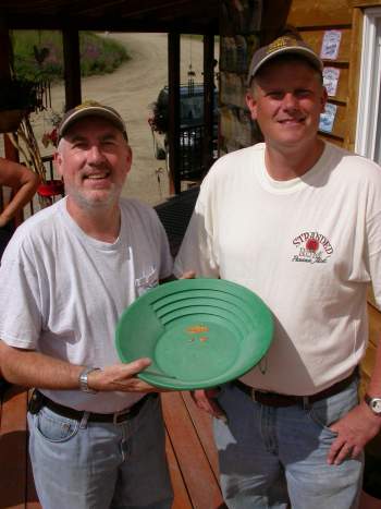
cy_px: 254
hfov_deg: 37.7
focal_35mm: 38
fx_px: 558
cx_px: 190
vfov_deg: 49.0
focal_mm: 7.85
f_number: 7.5
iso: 100
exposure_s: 1/1104
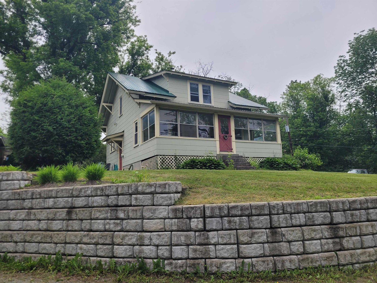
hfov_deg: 67.3
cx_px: 188
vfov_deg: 53.1
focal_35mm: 26
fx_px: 283
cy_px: 142
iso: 40
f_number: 1.8
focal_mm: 5.4
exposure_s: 1/2544
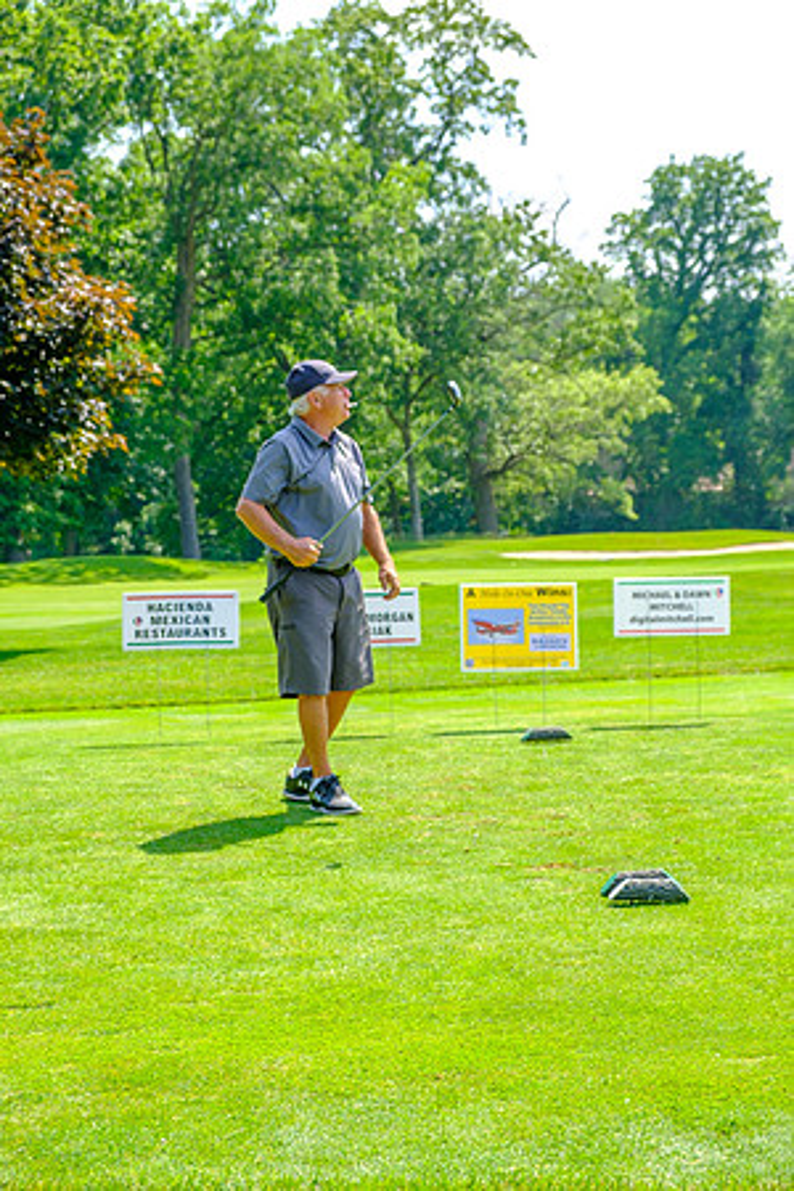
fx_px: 2283
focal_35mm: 69
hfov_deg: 19.7
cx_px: 397
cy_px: 596
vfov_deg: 29.2
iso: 200
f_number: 5
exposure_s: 1/320
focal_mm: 46.3
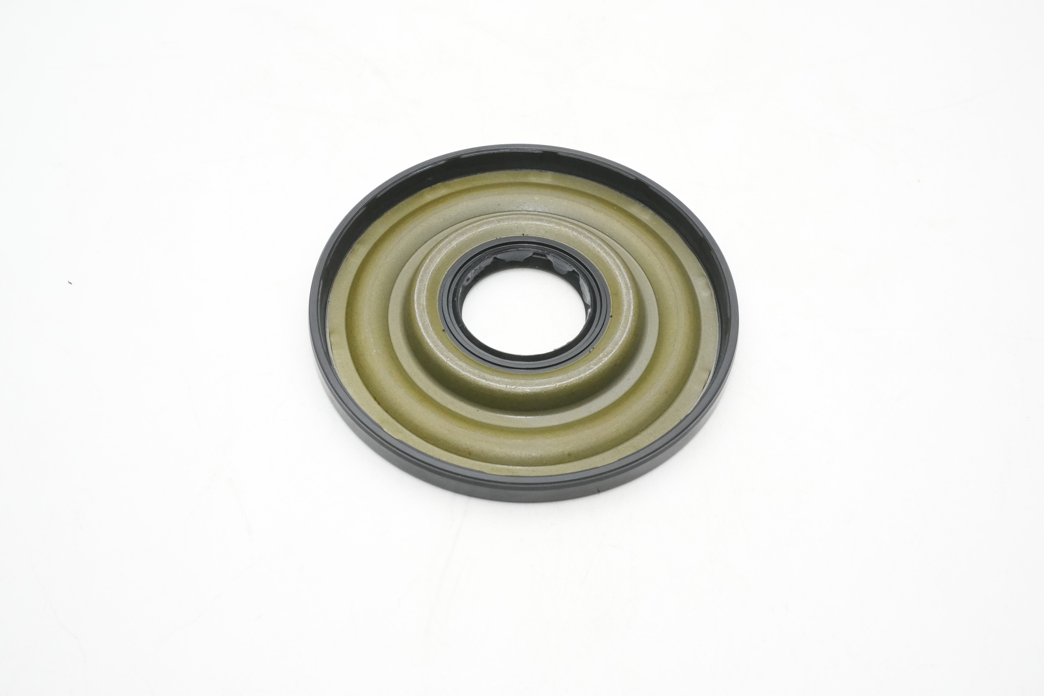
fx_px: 1261
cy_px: 348
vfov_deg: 30.8
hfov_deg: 45.0
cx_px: 522
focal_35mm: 44
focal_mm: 29
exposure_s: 1/160
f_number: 11
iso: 2500
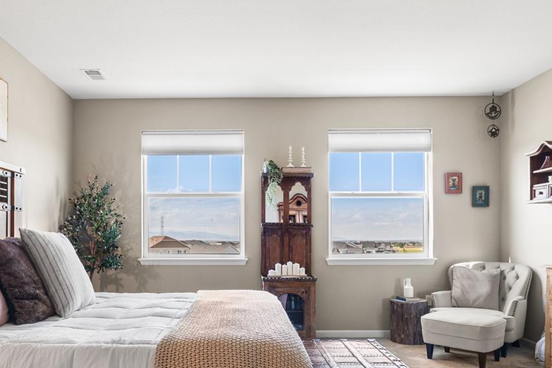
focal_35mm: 30
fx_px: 460
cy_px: 237
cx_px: 237
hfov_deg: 61.7
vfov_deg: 43.1
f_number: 8
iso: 160
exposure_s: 1/6
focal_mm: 16
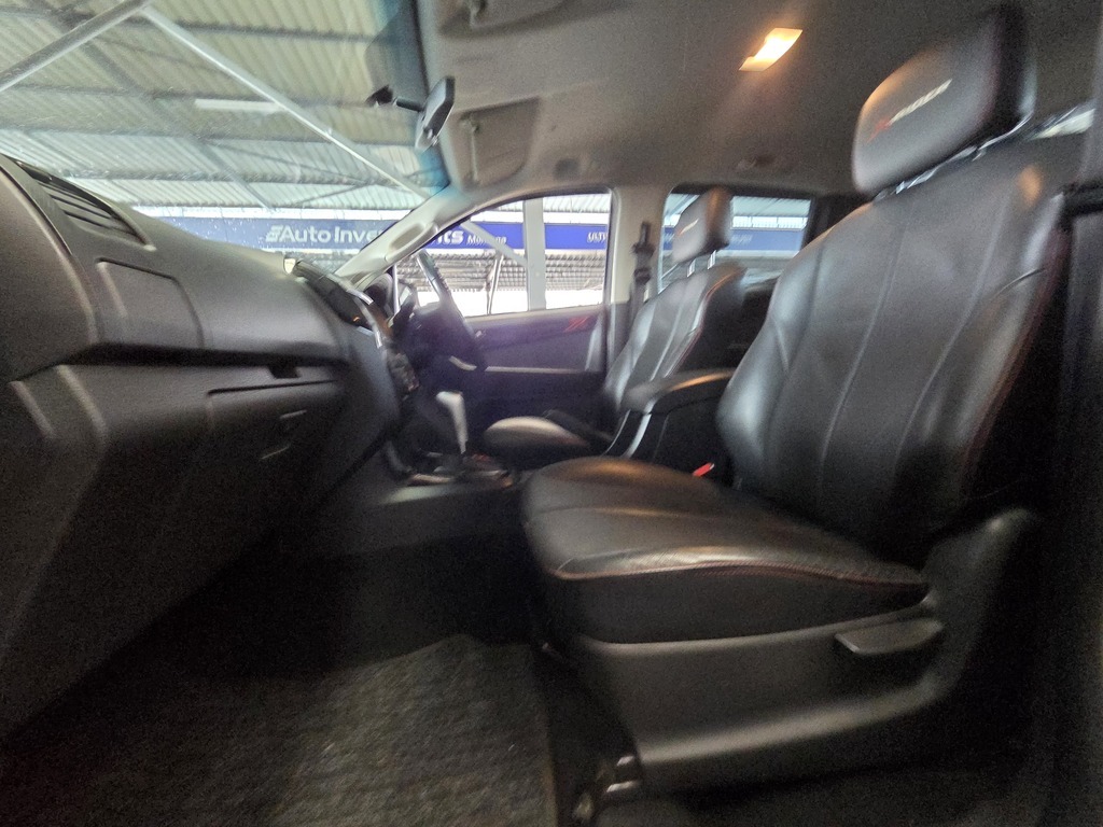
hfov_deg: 106.2
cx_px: 552
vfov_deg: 89.9
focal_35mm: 13
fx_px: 414
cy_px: 414
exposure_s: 1/25
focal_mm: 2.2
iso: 1250
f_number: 2.2
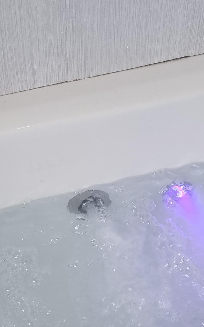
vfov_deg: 27.2
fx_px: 667
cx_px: 93
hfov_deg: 17.4
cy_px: 238
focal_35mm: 75
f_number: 1.8
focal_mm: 5.4
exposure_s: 1/100
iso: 80
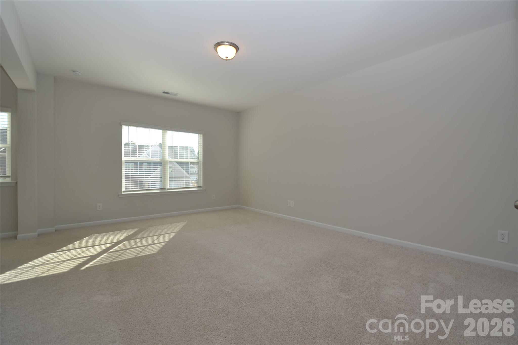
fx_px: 216
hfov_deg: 100.4
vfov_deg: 77.3
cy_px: 172
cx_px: 259
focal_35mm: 15
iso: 200
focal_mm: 10
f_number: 5.6
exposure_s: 1/125
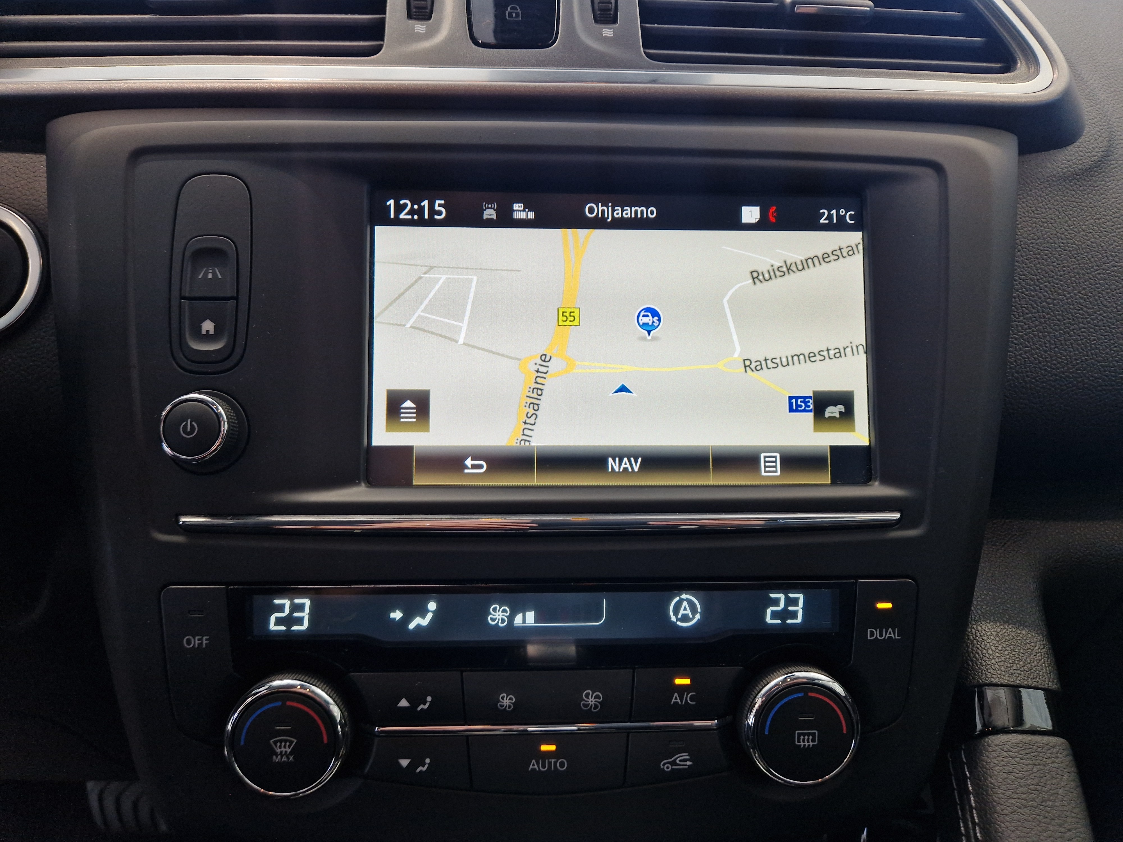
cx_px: 562
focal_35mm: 23
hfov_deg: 73.9
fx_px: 746
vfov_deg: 58.9
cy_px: 421
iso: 50
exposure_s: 1/235
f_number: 1.8
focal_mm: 5.4
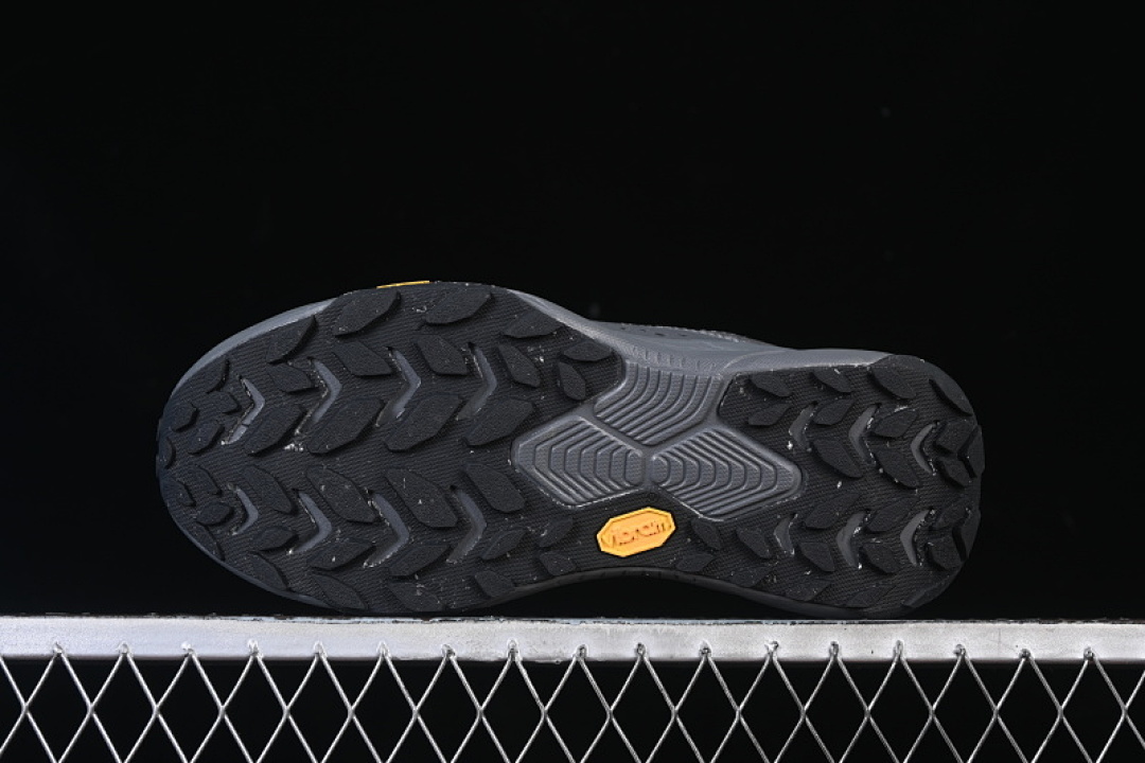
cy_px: 382
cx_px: 572
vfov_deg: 18.2
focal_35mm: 75
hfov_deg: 27.0
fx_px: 2385
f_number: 6.3
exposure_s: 1/60
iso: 160
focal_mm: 50
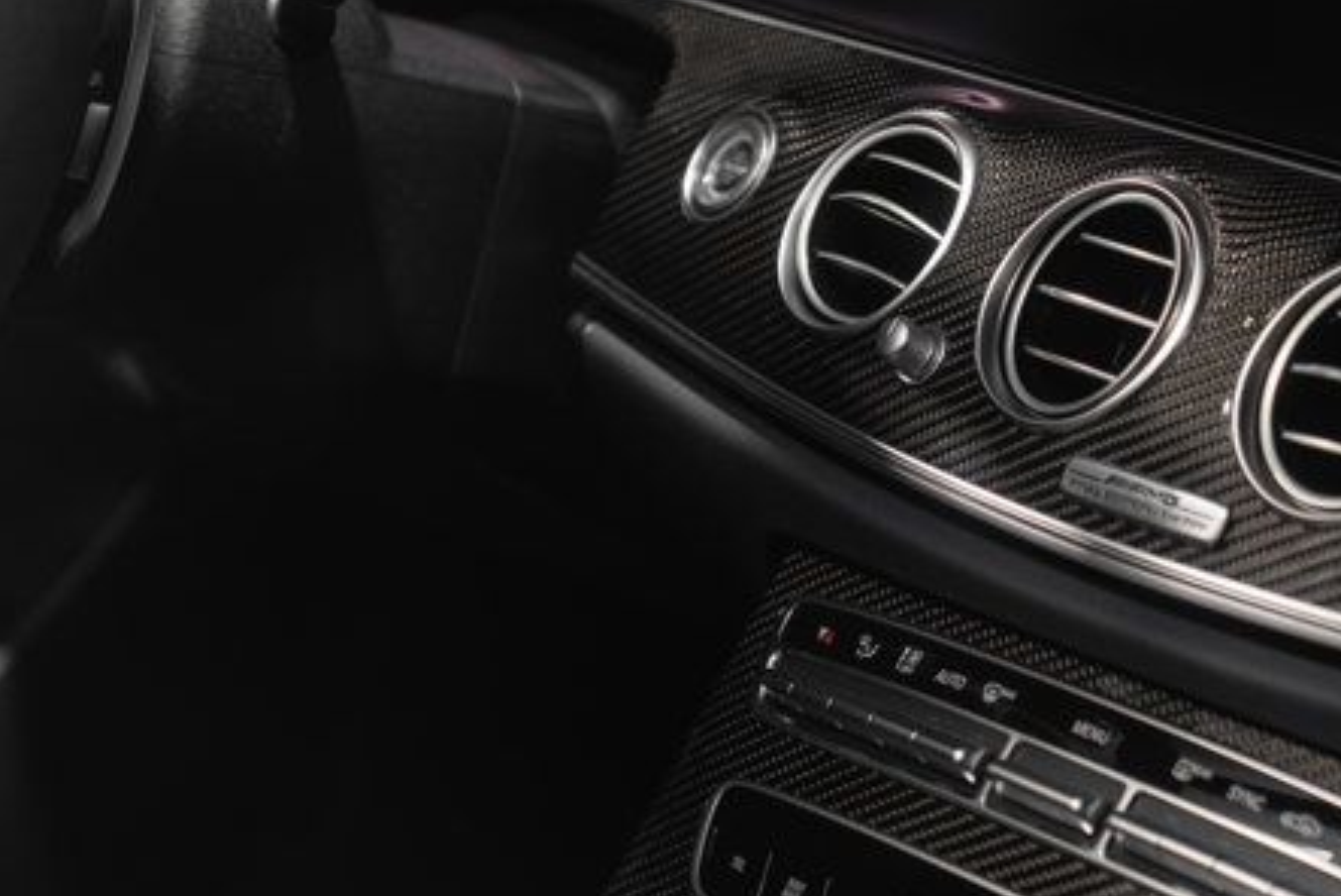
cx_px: 935
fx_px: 4995
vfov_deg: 10.2
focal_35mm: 134
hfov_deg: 15.3
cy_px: 147
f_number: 3.2
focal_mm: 58
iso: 200
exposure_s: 1/50
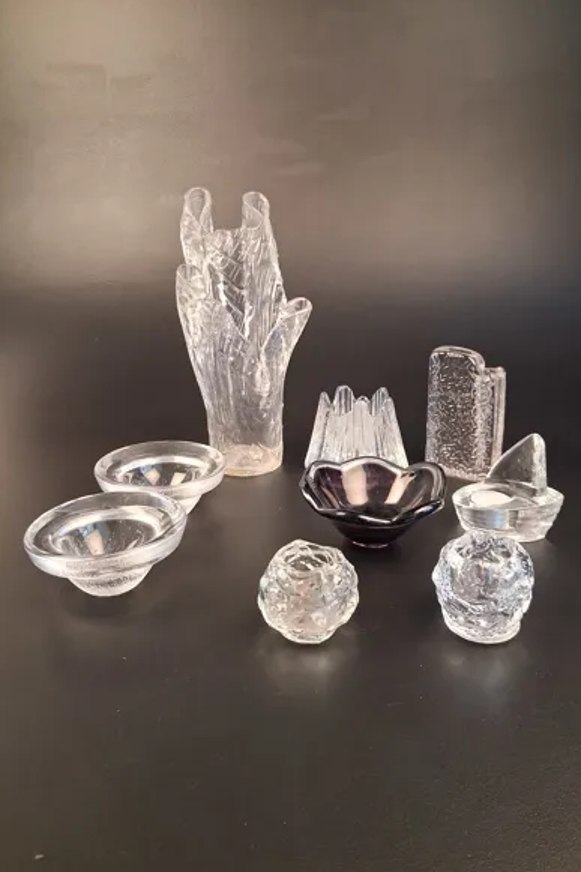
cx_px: 326
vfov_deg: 63.7
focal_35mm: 29
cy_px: 423
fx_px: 702
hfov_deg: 44.9
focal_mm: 4
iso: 500
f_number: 1.8
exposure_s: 1/40
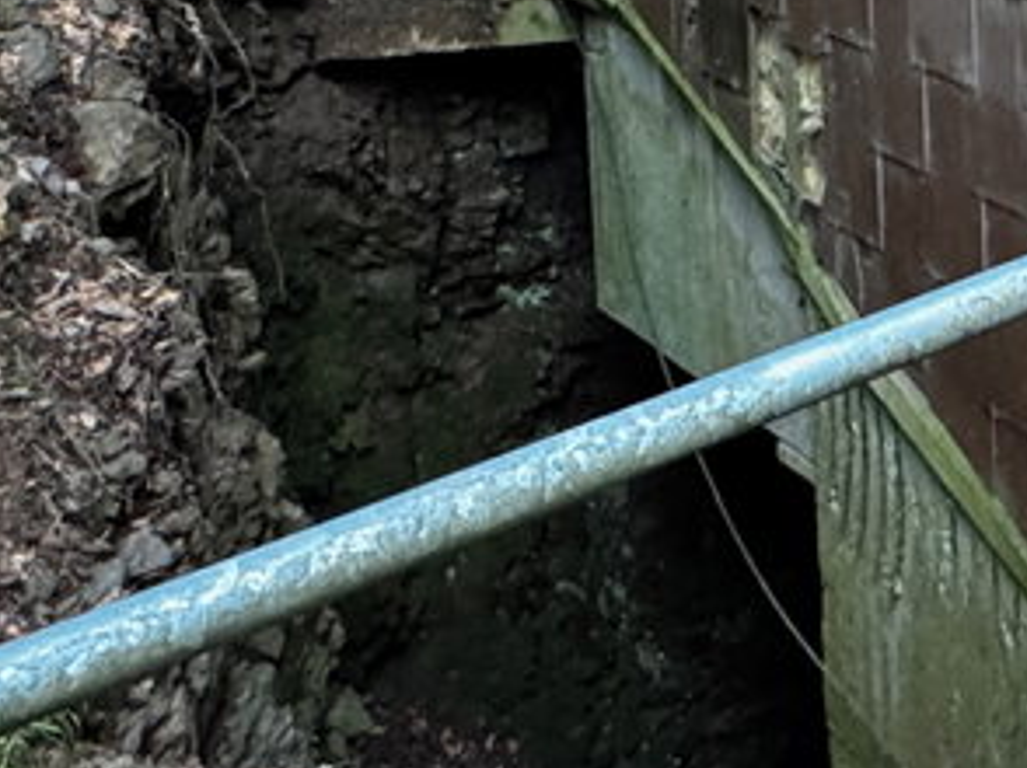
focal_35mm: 61
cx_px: 1279
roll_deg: +2.0
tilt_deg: -1.2
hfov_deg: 27.3
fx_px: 1808
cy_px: -419
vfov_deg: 20.2
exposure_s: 1/60
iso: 640
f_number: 2.2
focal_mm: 2.22
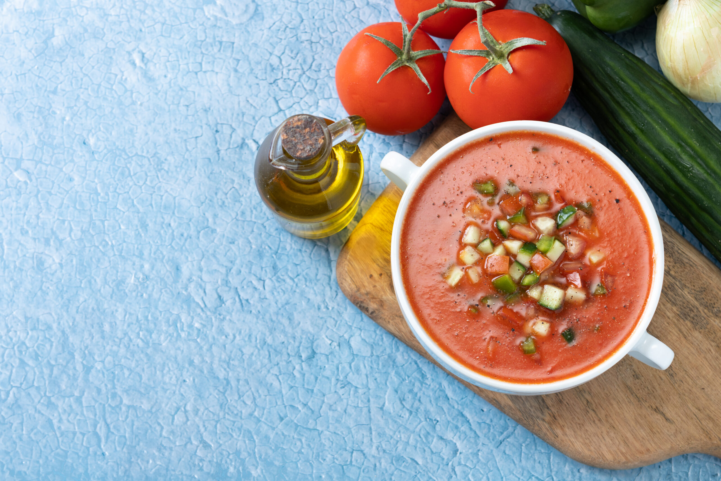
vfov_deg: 15.2
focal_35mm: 90
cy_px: 240
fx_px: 1802
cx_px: 360
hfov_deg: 22.6
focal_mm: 60
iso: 100
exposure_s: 1/200
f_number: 5.6
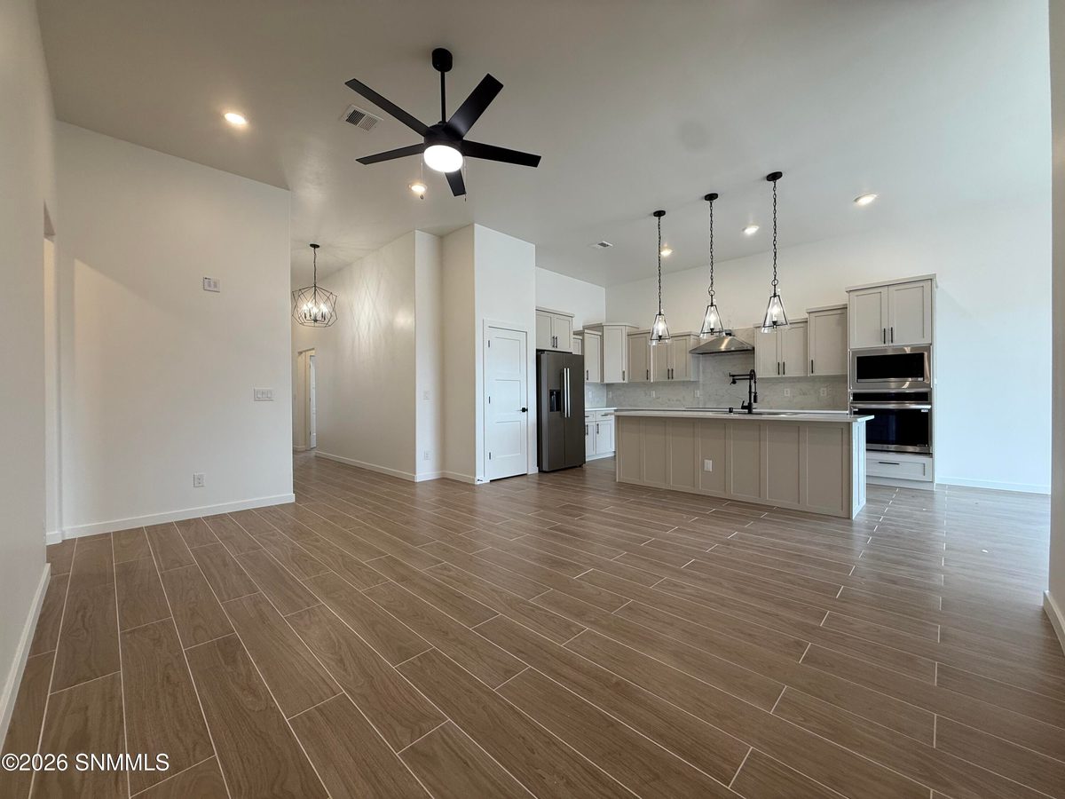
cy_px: 400
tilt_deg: -0.7
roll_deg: +0.2
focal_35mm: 14
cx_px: 532
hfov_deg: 102.1
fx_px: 431
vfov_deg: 85.7
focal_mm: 2.22
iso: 125
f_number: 2.2
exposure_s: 1/120
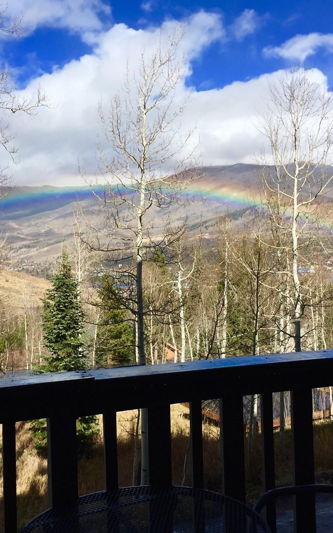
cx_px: 134
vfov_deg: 47.2
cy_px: 263
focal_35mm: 42
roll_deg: +0.3
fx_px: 610
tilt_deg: -1.6
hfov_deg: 30.5
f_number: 2.2
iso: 32
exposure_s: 1/2475
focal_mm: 4.15
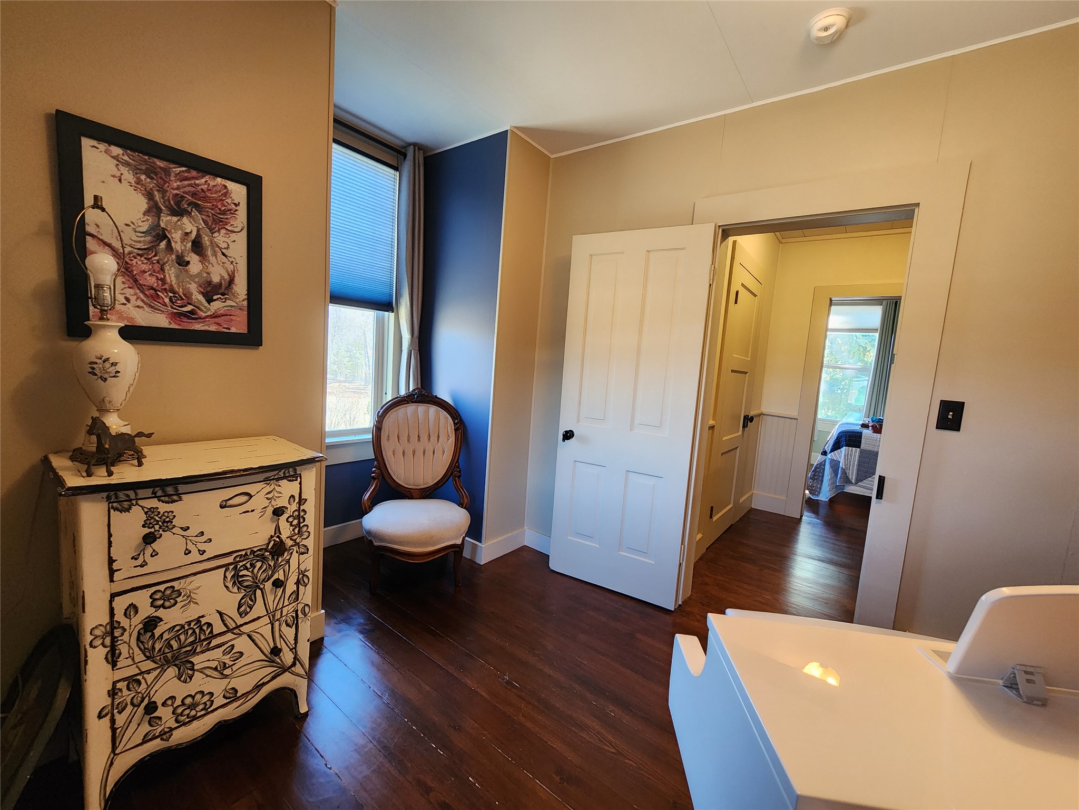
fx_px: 405
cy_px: 405
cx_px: 540
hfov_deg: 106.2
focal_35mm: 13
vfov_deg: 89.9
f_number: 2.2
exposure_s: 1/60
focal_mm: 2.2
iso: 320
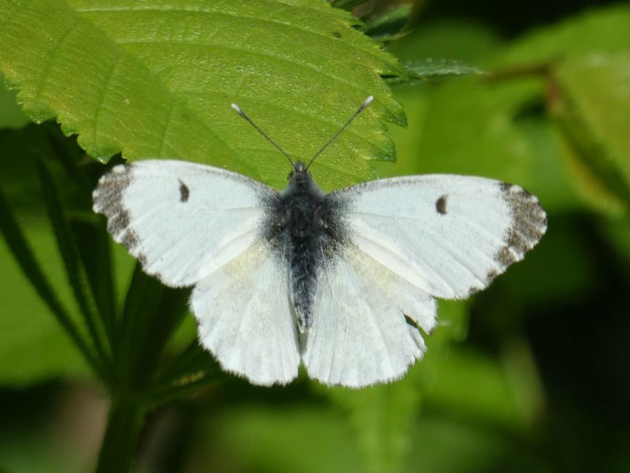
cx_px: 315
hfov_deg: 3.5
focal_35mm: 566
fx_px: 10302
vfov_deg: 2.6
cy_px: 236
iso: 80
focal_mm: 101.4
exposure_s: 1/200
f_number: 5.6
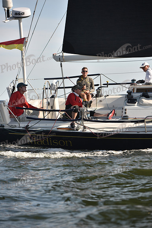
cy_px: 114
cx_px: 76
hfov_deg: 10.2
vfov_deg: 15.2
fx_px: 854
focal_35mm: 135
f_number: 4
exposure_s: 1/1000
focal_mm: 135
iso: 250
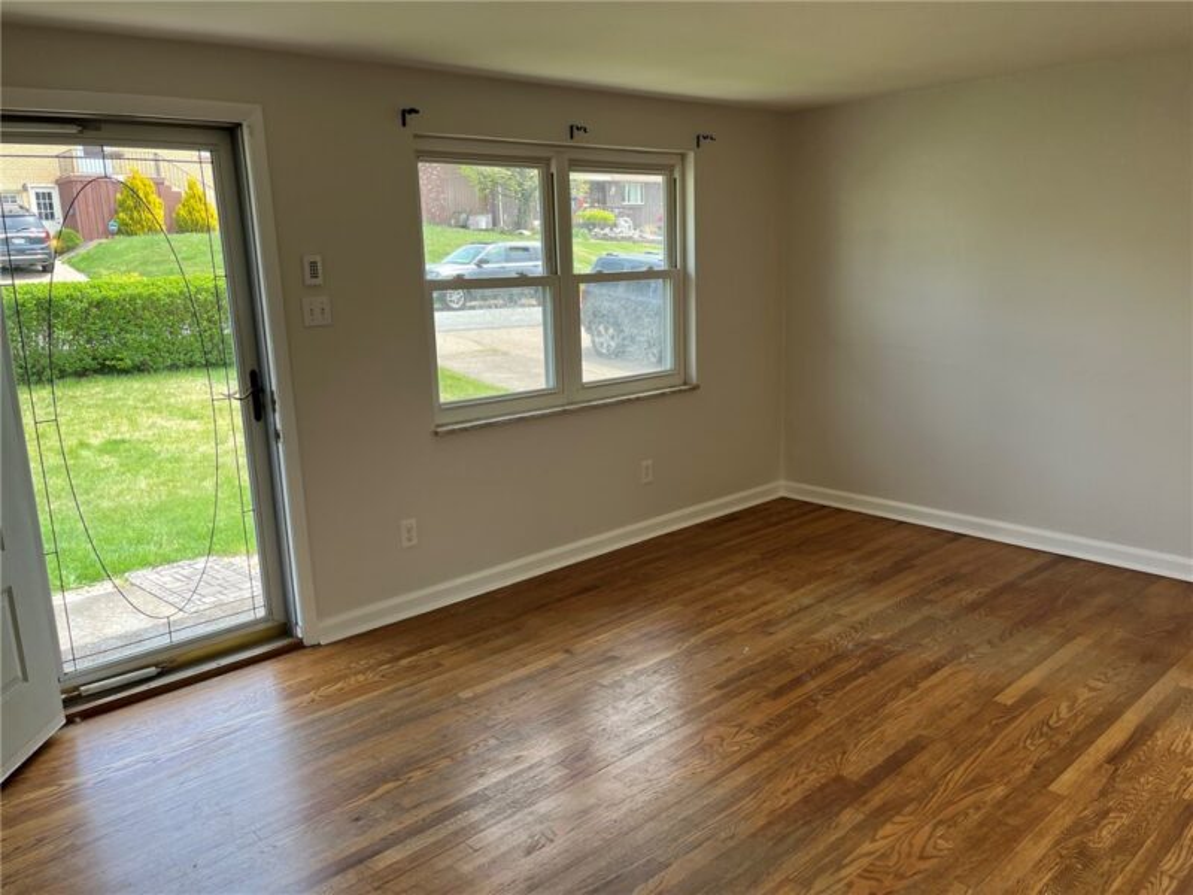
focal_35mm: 26
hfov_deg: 67.3
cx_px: 596
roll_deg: +2.5
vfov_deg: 53.1
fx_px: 896
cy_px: 448
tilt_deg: -13.3
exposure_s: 1/239
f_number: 1.6
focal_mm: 5.1
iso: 40
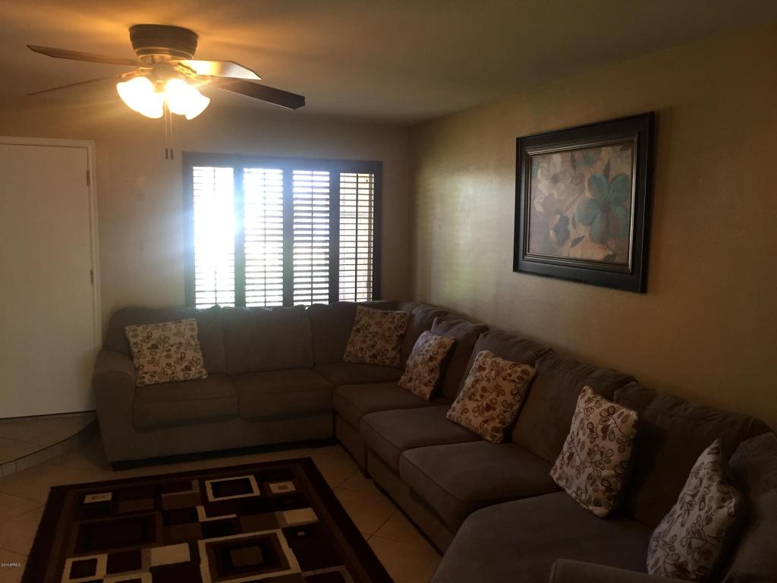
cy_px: 292
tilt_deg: -5.2
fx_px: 651
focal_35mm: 29
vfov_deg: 48.2
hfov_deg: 61.7
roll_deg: -1.3
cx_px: 388
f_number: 2.2
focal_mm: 4.15
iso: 100
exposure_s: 1/30
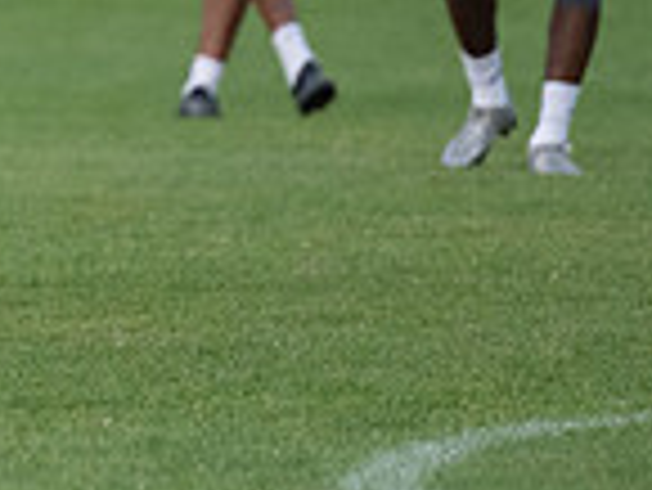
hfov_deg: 2.0
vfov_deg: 1.5
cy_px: -180
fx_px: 18945
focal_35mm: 1005
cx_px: -531
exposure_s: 1/320
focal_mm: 175
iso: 2000
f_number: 2.8
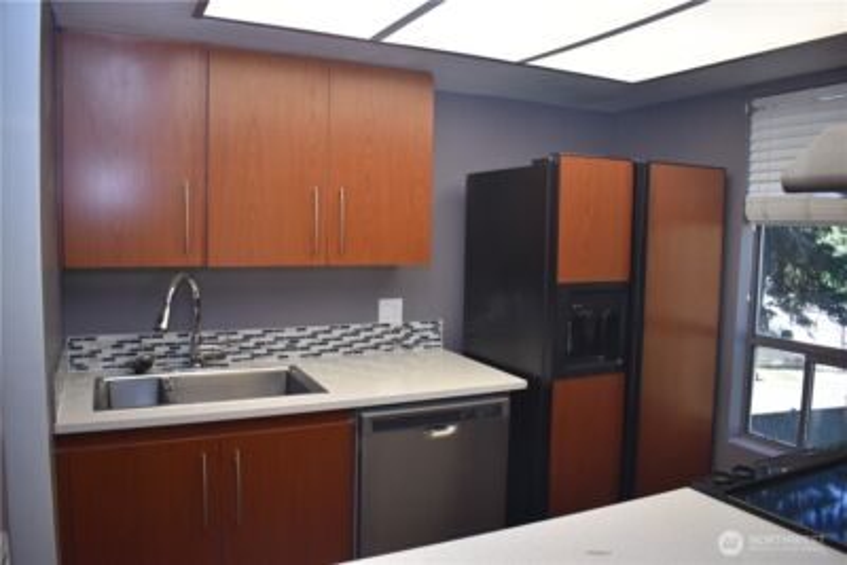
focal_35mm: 27
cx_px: 424
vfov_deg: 48.0
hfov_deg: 67.4
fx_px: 635
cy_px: 282
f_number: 3.5
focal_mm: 18
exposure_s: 1/250
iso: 450
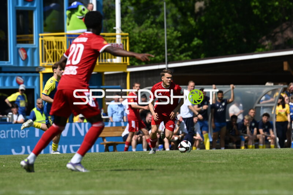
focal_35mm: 450
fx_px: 3662
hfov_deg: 4.6
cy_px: 98
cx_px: 146
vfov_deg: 3.1
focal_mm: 300
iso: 100
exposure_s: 1/1000
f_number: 5
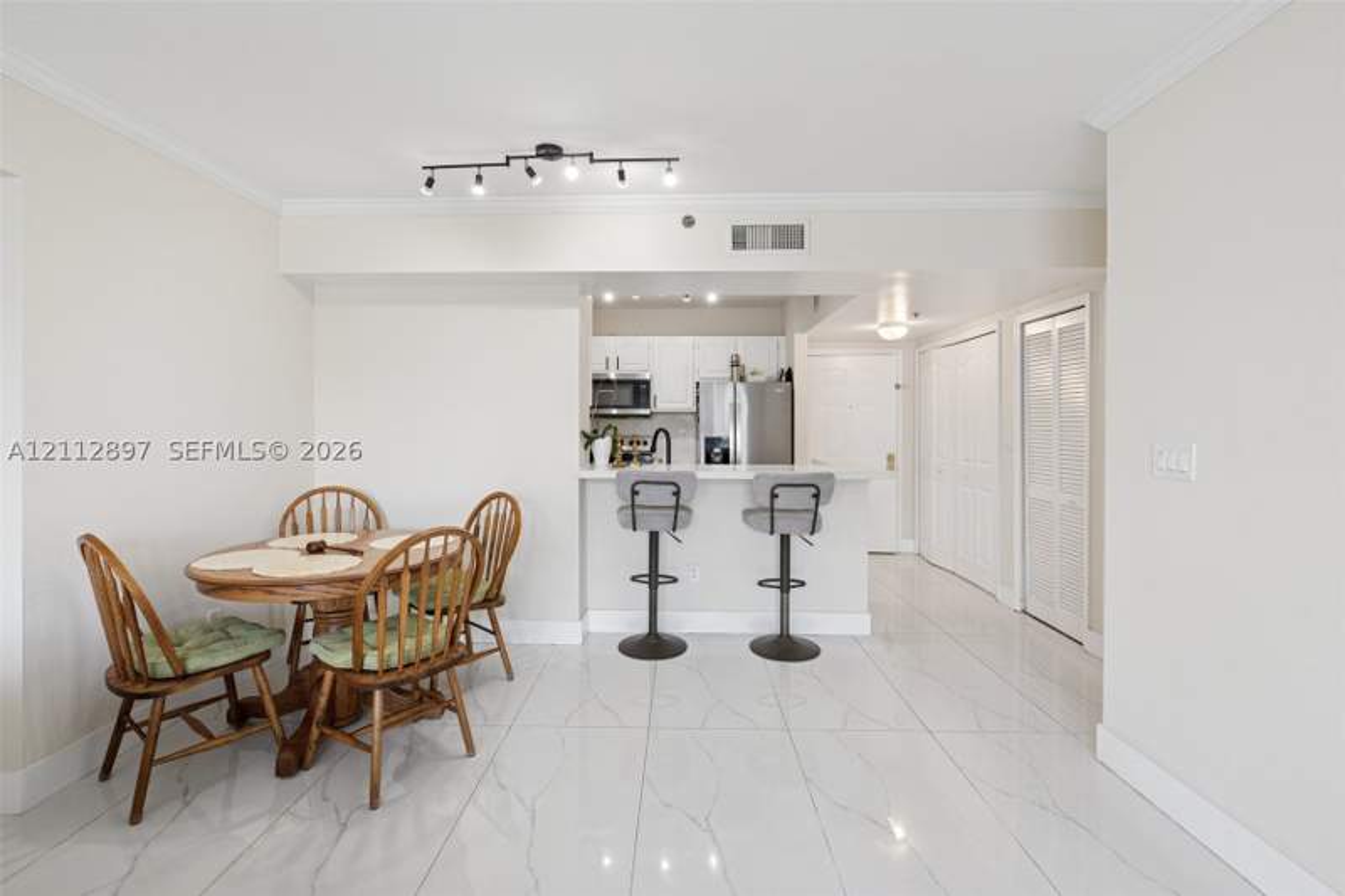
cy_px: 448
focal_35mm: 16
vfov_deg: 73.7
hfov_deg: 96.7
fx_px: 598
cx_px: 672
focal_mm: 16
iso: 250
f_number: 7.1
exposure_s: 1/10
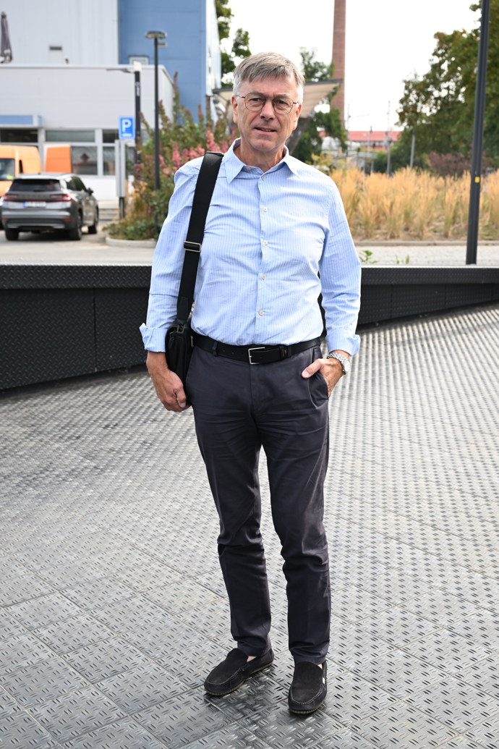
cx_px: 250
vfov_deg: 43.6
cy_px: 374
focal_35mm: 45
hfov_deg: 29.9
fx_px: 936
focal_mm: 45
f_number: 5.6
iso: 500
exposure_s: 1/640
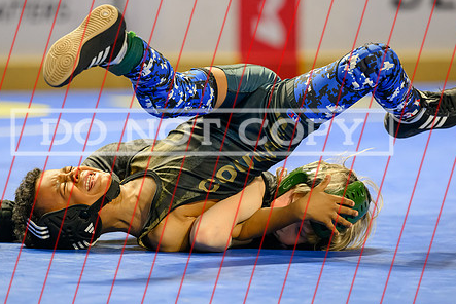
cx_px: 202
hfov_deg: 7.1
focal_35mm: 290
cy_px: 184
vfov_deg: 4.7
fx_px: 3676
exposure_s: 1/800
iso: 3600
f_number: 2.8
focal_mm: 180
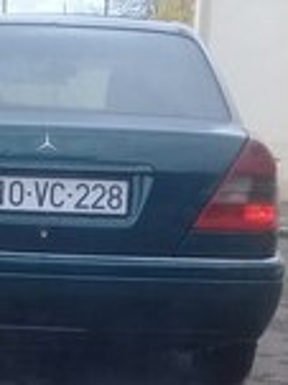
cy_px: 449
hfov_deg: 14.3
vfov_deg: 18.4
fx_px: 1133
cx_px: 20
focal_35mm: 102
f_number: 2.2
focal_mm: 3.3
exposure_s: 1/280
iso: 50
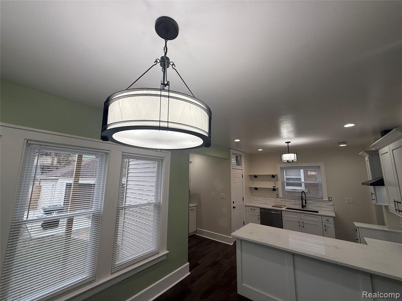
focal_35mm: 14
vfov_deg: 85.7
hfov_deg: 102.1
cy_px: 150
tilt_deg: +10.6
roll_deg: +0.3
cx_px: 201
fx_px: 163
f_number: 2.2
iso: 50
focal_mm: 2.22
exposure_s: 1/124
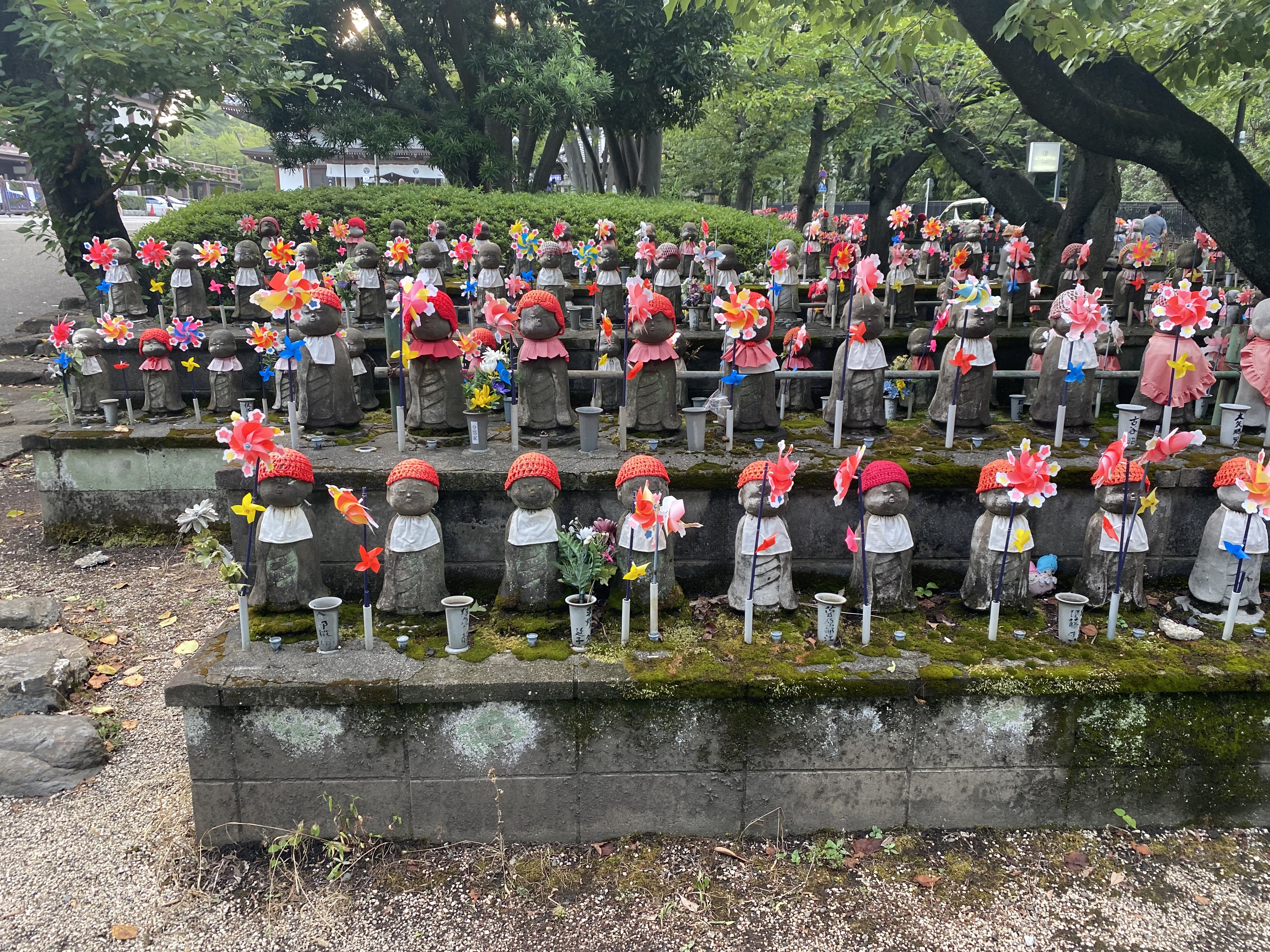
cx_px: 635
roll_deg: -0.2
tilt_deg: -13.4
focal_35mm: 26
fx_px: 954
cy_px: 476
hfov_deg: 67.3
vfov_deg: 53.1
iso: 100
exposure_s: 1/121
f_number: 1.8
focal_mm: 4.25
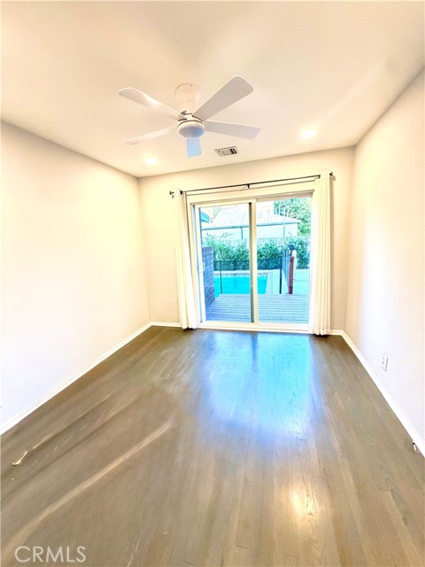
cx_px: 212
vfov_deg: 102.1
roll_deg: +3.8
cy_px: 284
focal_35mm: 14
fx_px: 229
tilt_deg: -11.5
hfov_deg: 85.7
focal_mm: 2.22
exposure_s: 1/60
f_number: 2.2
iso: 500
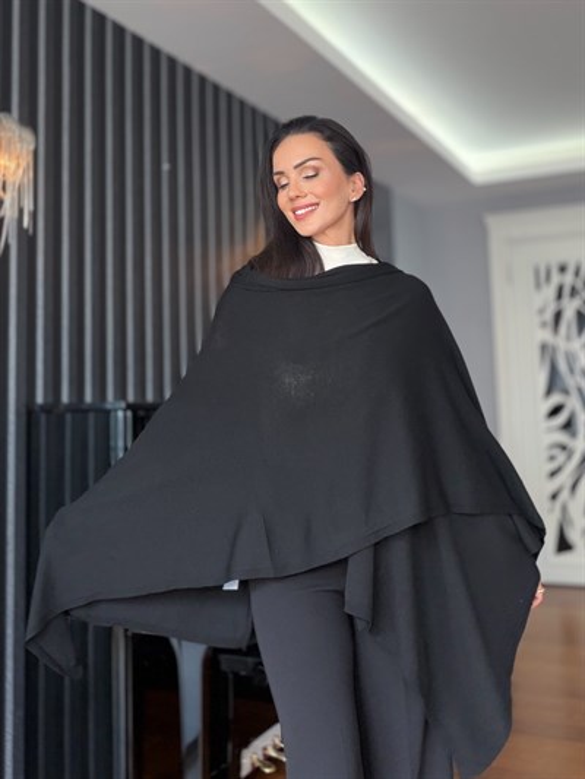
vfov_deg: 60.0
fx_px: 676
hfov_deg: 46.8
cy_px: 390
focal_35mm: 30
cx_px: 292
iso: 80
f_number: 1.9
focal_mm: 2.71
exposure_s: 1/50
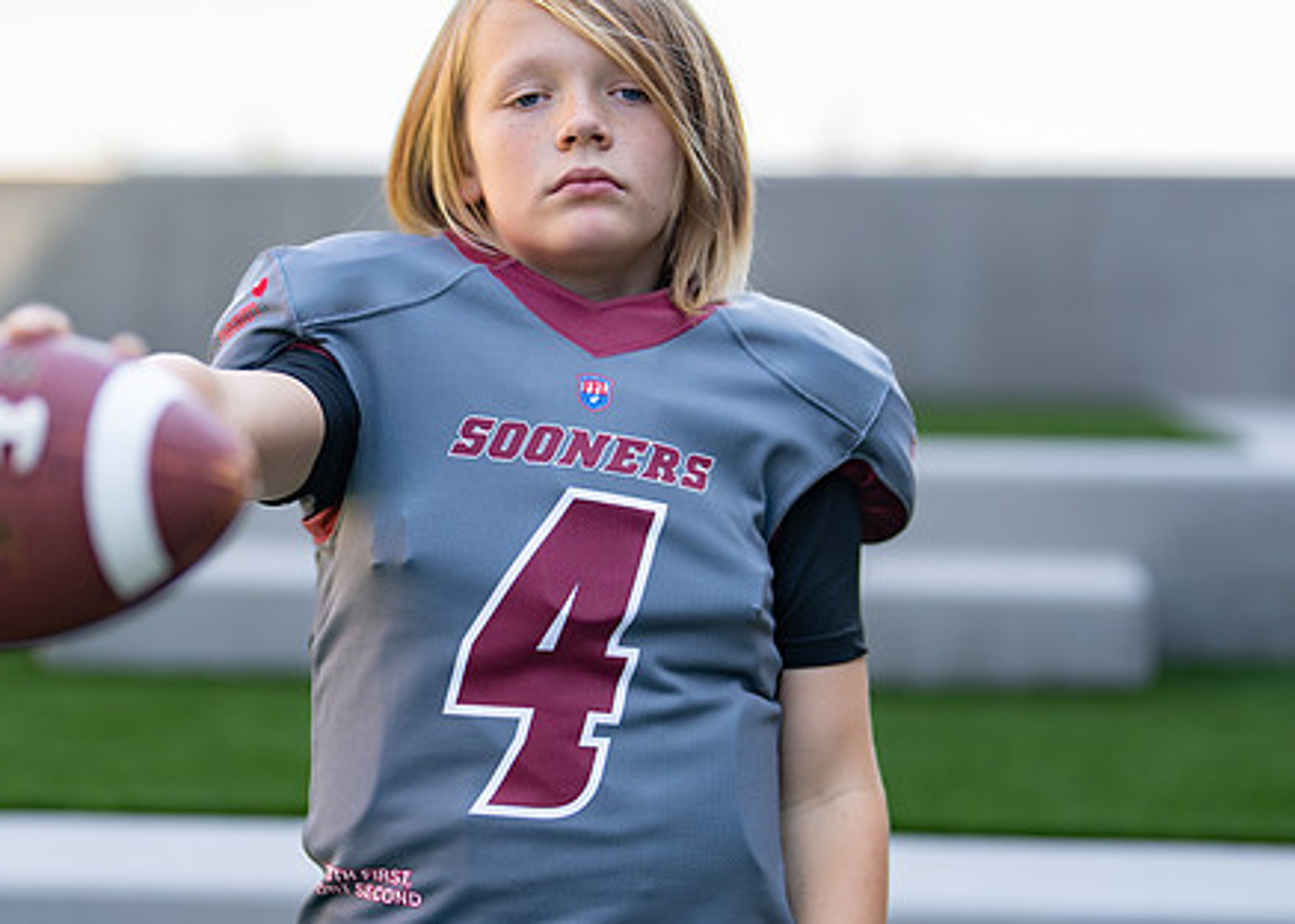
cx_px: 573
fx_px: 2795
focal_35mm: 76
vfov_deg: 18.8
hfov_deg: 26.1
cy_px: 475
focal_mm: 50
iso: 100
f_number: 1.2
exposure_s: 1/1600
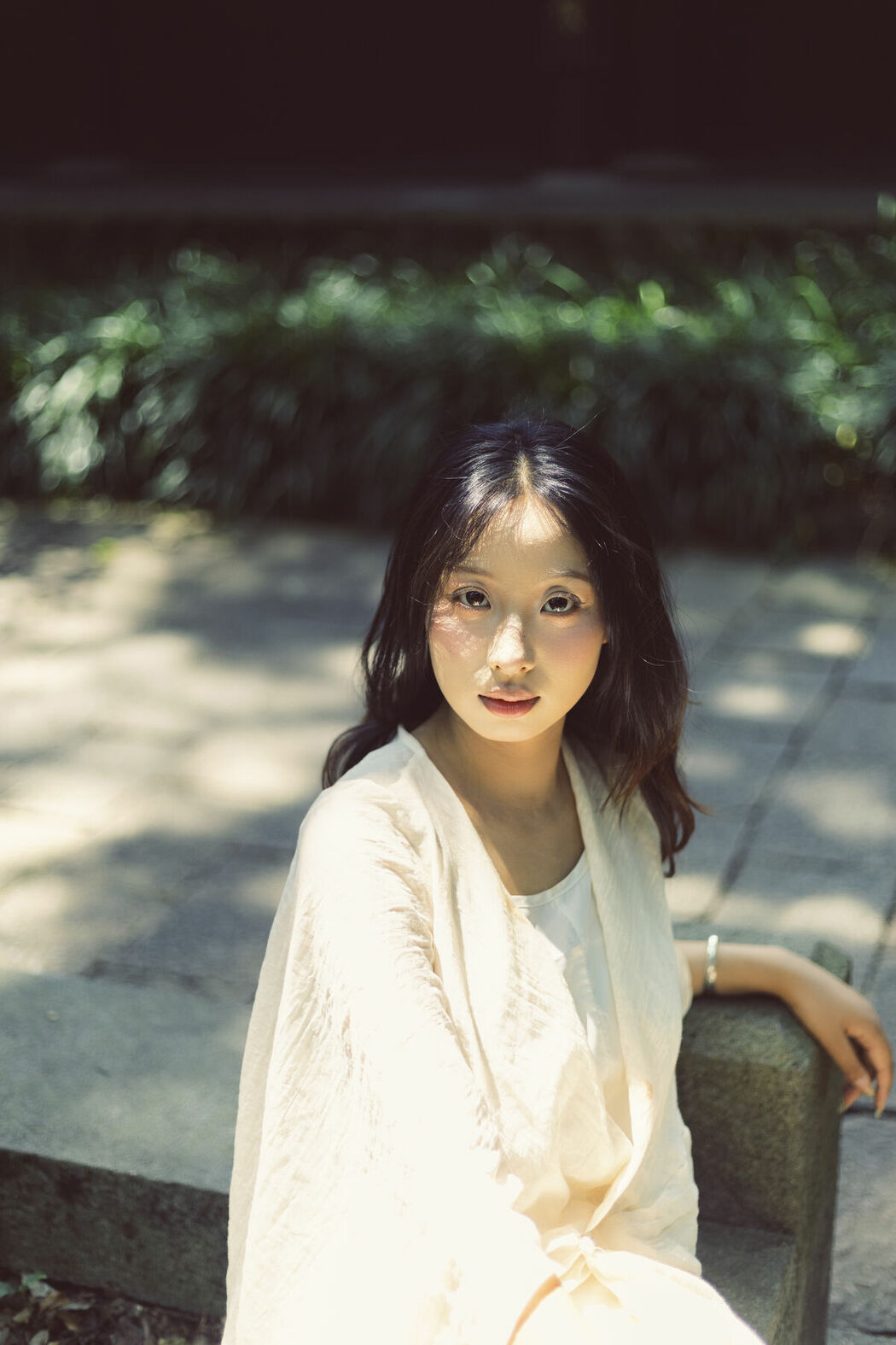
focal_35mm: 50
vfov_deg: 39.6
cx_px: 448
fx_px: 1867
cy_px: 672
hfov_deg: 27.0
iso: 320
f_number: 1.8
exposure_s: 1/1250
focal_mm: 50
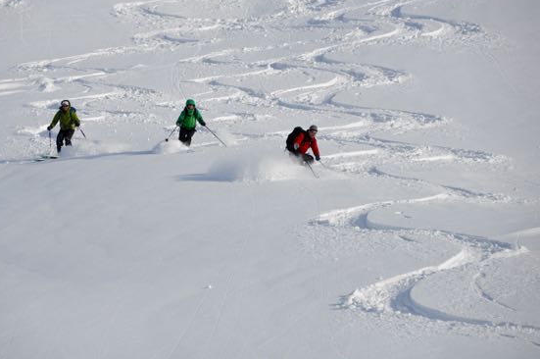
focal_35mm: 244
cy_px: 153
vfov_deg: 5.6
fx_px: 3656
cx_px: 242
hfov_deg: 8.4
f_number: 6.3
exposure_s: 1/1600
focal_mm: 140
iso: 400
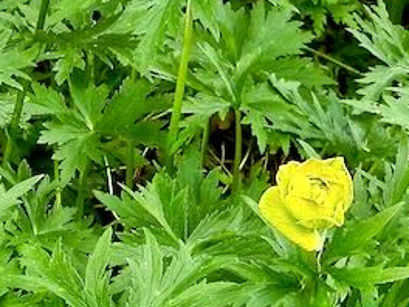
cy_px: -95
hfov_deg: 13.0
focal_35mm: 151
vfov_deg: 9.6
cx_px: 36
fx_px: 1784
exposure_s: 1/37.6
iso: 160
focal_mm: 7.1
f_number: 3.7
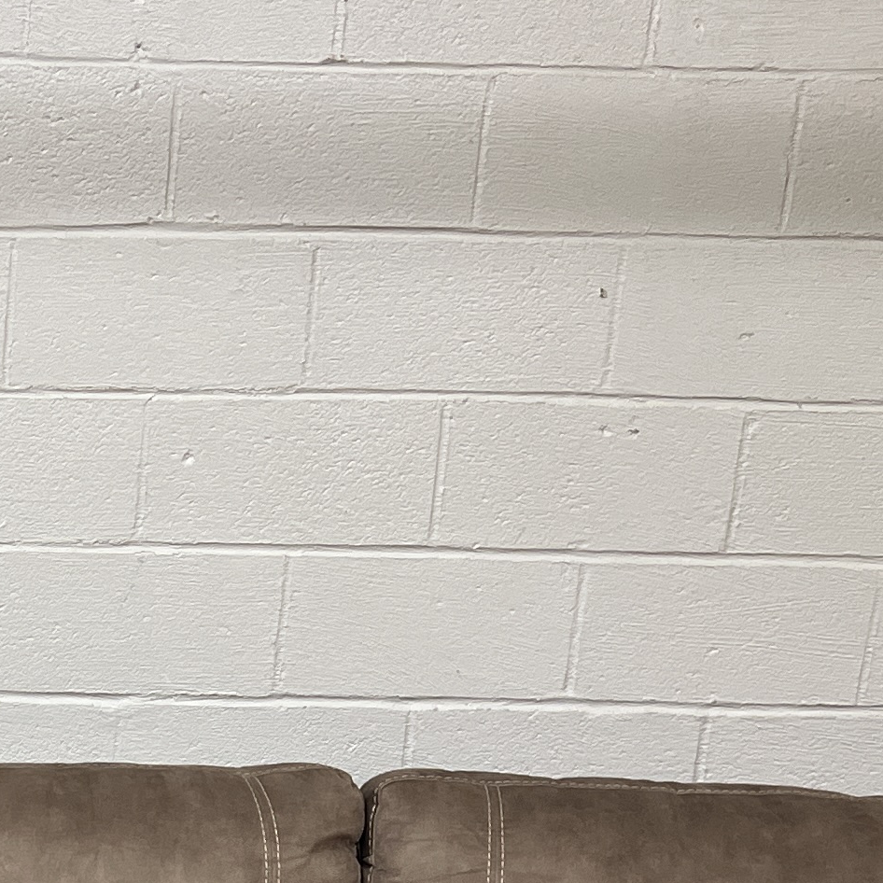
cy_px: 1201
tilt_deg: -17.9
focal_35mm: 98
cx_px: -354
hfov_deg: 16.5
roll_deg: -0.5
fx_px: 2828
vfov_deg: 16.6
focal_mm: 5.7
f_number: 1.5
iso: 125
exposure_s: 1/120
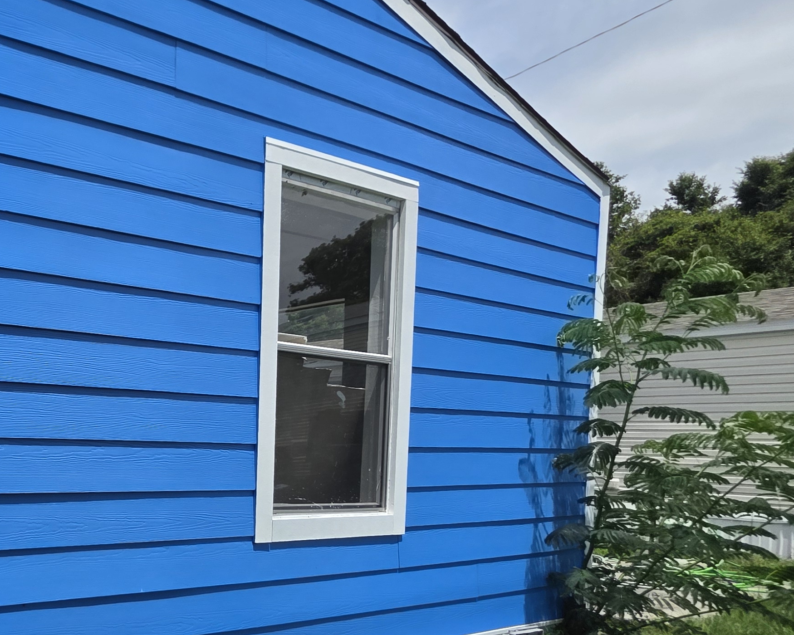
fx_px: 681
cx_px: -57
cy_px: 447
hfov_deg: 46.5
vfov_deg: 48.7
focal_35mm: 29
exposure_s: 1/3589
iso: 40
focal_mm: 2.2
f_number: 1.9
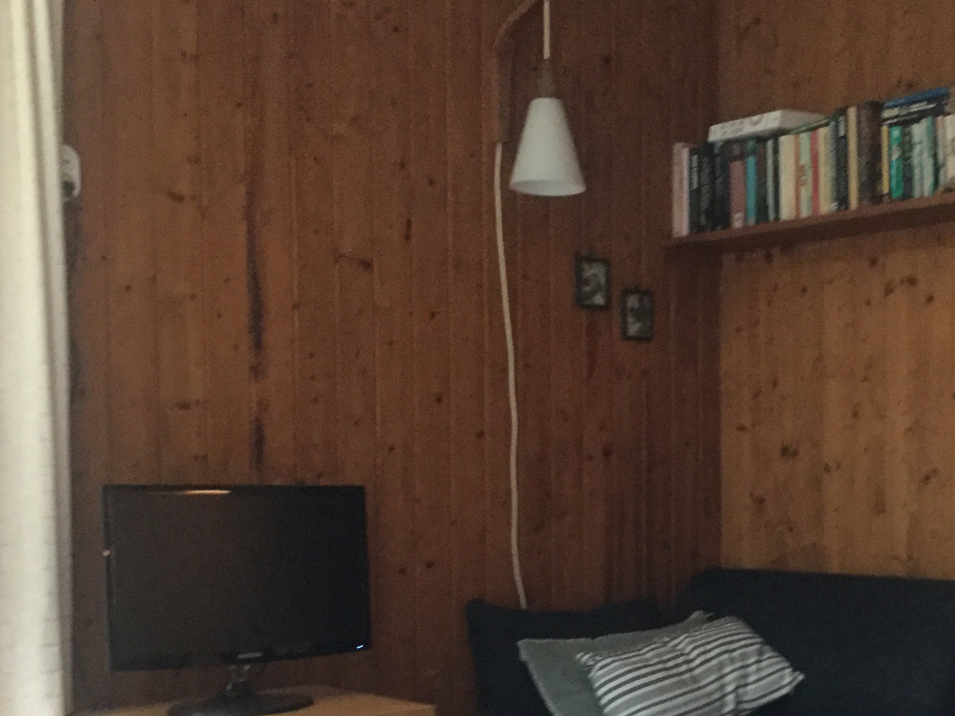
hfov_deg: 34.0
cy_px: 533
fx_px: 1545
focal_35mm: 56
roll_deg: -0.6
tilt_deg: -3.5
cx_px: 638
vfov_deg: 25.8
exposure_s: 1/17
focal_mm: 3.3
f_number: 2.4
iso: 400
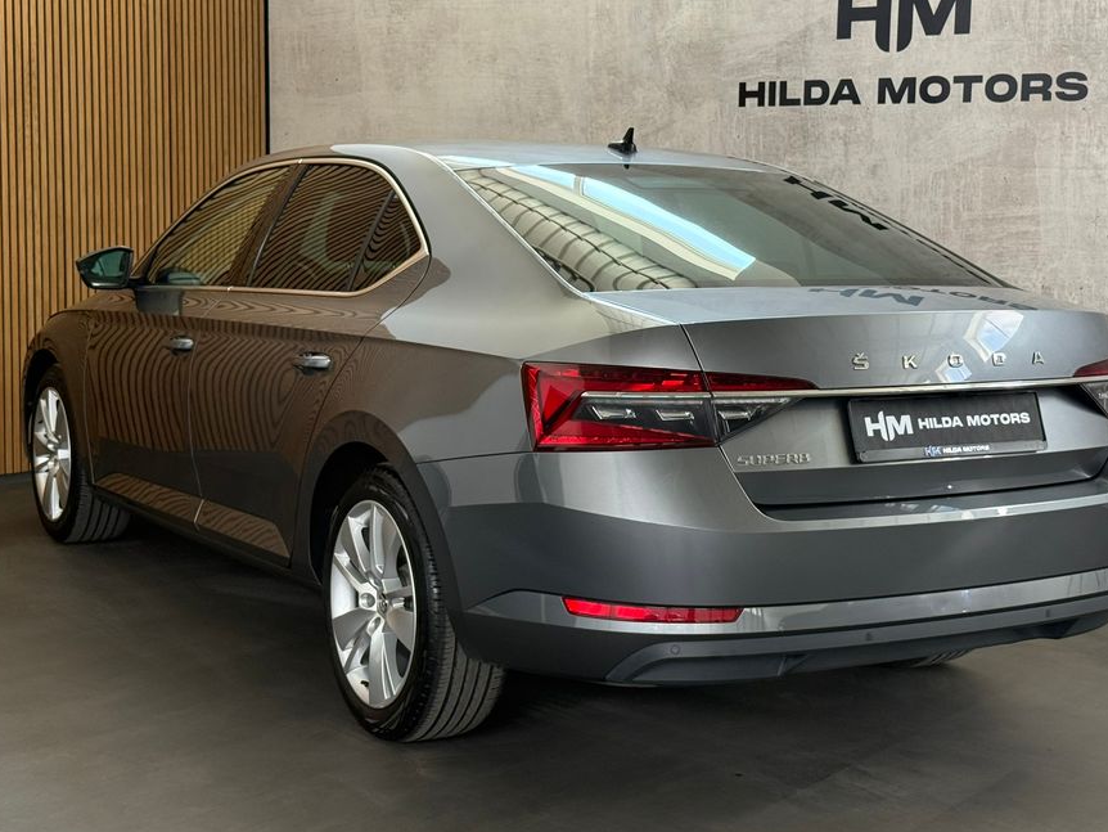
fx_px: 1825
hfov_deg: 33.7
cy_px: 391
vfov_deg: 25.7
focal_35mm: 57
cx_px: 622
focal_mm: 6.76
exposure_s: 1/113
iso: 125
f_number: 1.78
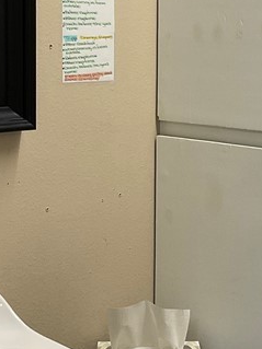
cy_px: 142
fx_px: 939
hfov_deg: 15.6
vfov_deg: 21.1
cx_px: 270
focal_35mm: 93
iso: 50
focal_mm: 3
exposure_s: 1/60
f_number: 1.8
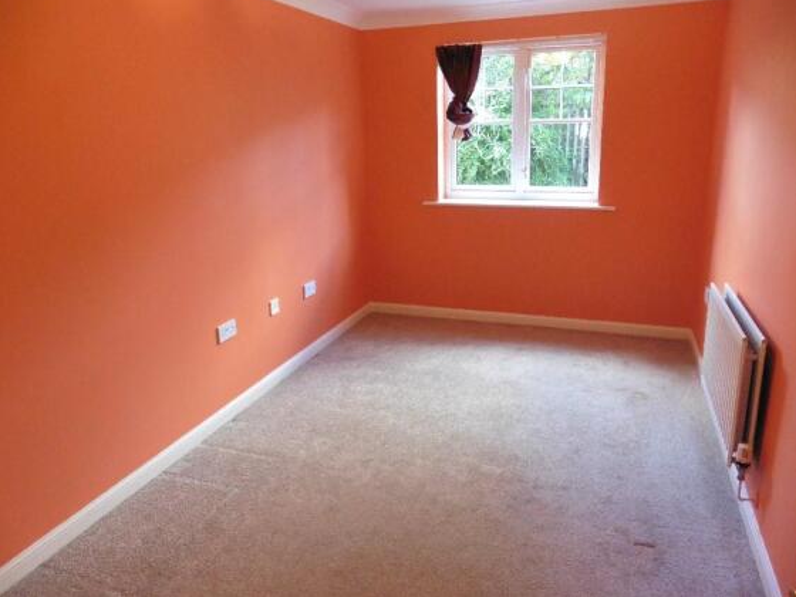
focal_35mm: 25
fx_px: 575
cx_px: 390
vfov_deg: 54.9
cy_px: 288
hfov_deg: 69.4
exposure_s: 1/40
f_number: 3.3
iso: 400
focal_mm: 4.3
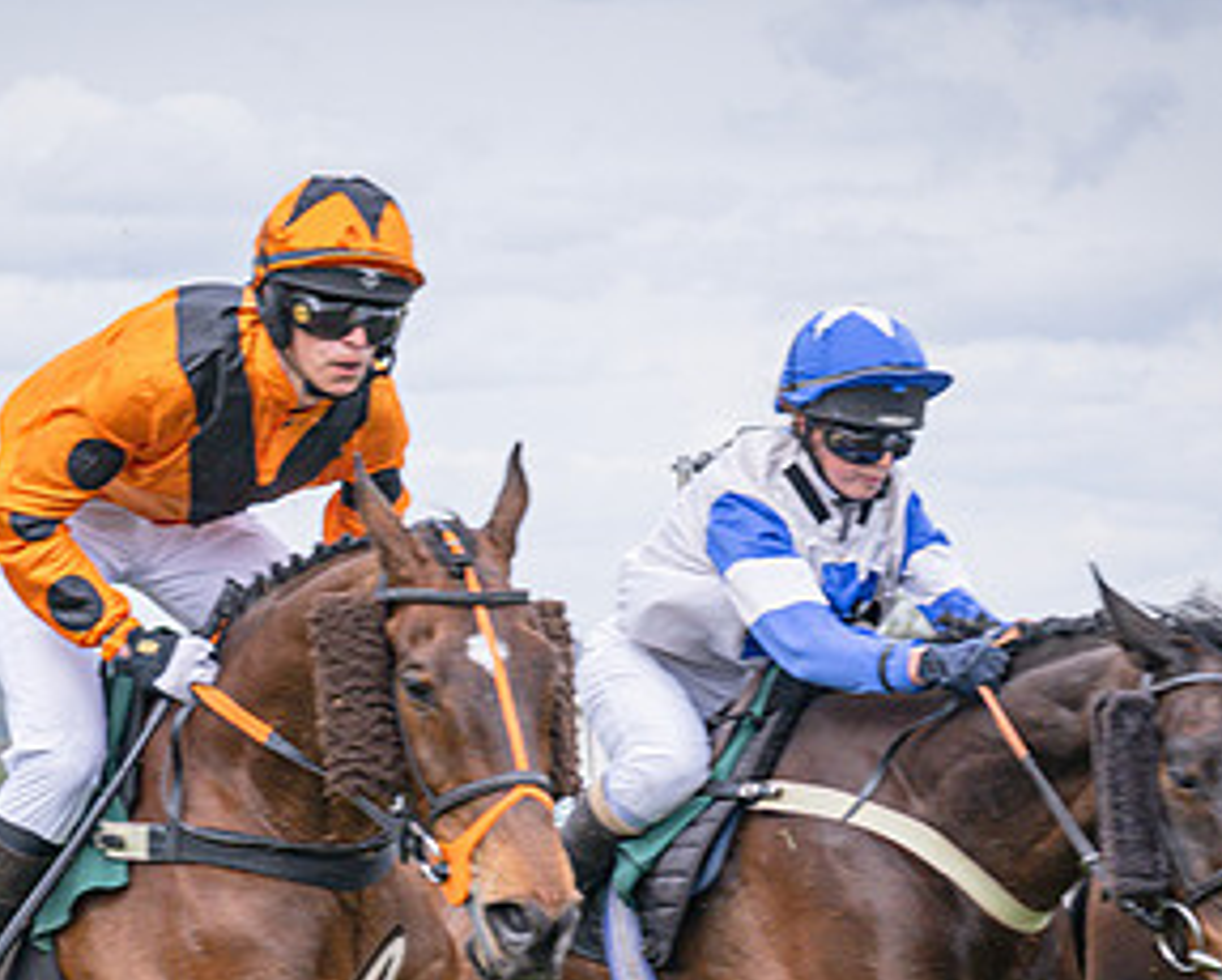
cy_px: 750
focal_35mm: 212
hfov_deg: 9.1
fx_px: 7673
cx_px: 101
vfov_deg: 7.3
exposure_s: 1/800
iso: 400
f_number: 5
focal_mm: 70
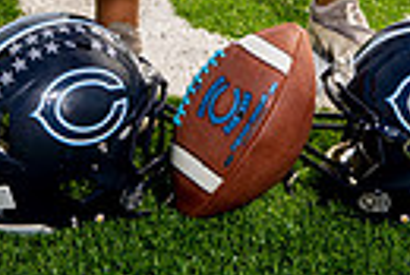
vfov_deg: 11.4
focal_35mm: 104
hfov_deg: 19.6
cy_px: -338
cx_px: 199
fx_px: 1186
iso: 100
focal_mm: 30
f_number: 5
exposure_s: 1/250
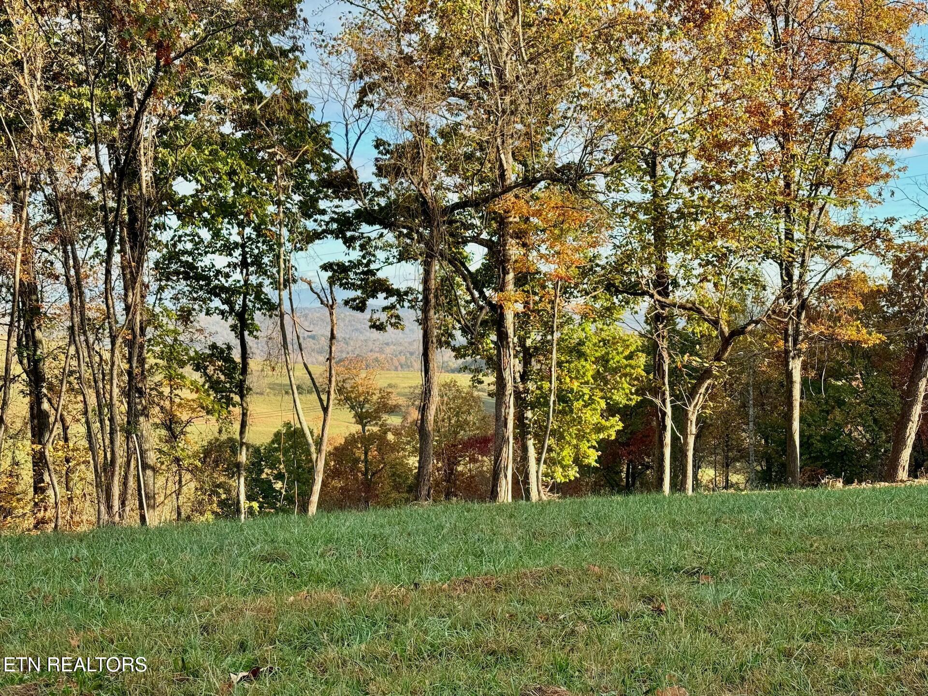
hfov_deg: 39.7
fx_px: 1287
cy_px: 348
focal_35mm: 48
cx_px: 464
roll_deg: +0.0
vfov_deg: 30.3
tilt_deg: -2.1
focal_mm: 6.76
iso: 64
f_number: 1.78
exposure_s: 1/888
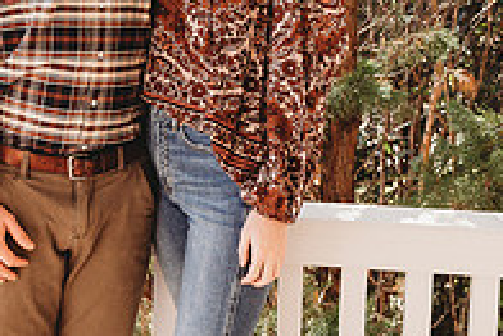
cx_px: 149
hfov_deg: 28.2
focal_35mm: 71
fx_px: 993
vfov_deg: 18.4
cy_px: -40
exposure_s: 1/200
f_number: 4.5
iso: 400
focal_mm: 24
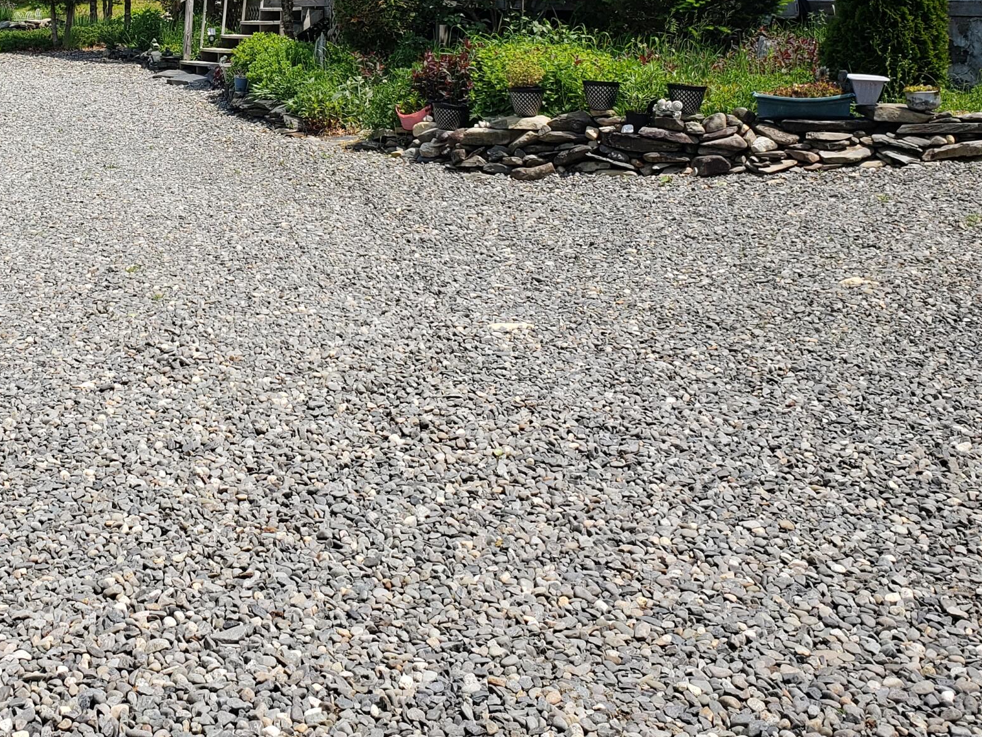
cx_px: 251
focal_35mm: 50
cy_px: 45
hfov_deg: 37.3
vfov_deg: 27.8
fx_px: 1418
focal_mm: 4.3
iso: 50
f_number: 2.4
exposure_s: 1/1099
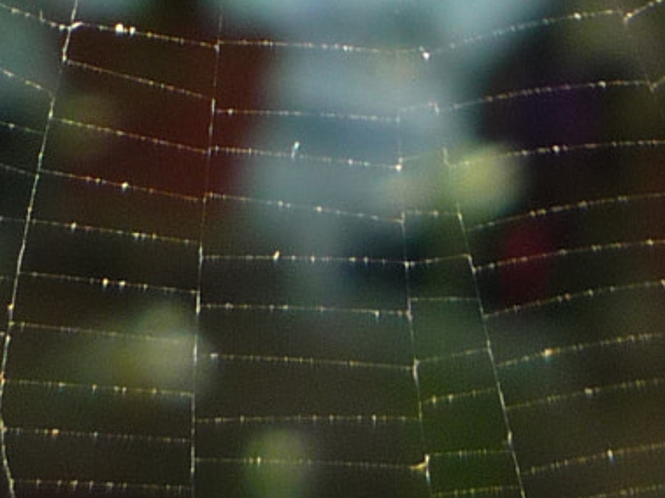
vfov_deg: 8.2
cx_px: 323
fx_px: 3111
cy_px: -810
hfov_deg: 12.2
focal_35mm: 162
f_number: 4
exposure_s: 1/200
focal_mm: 5.2
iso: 100
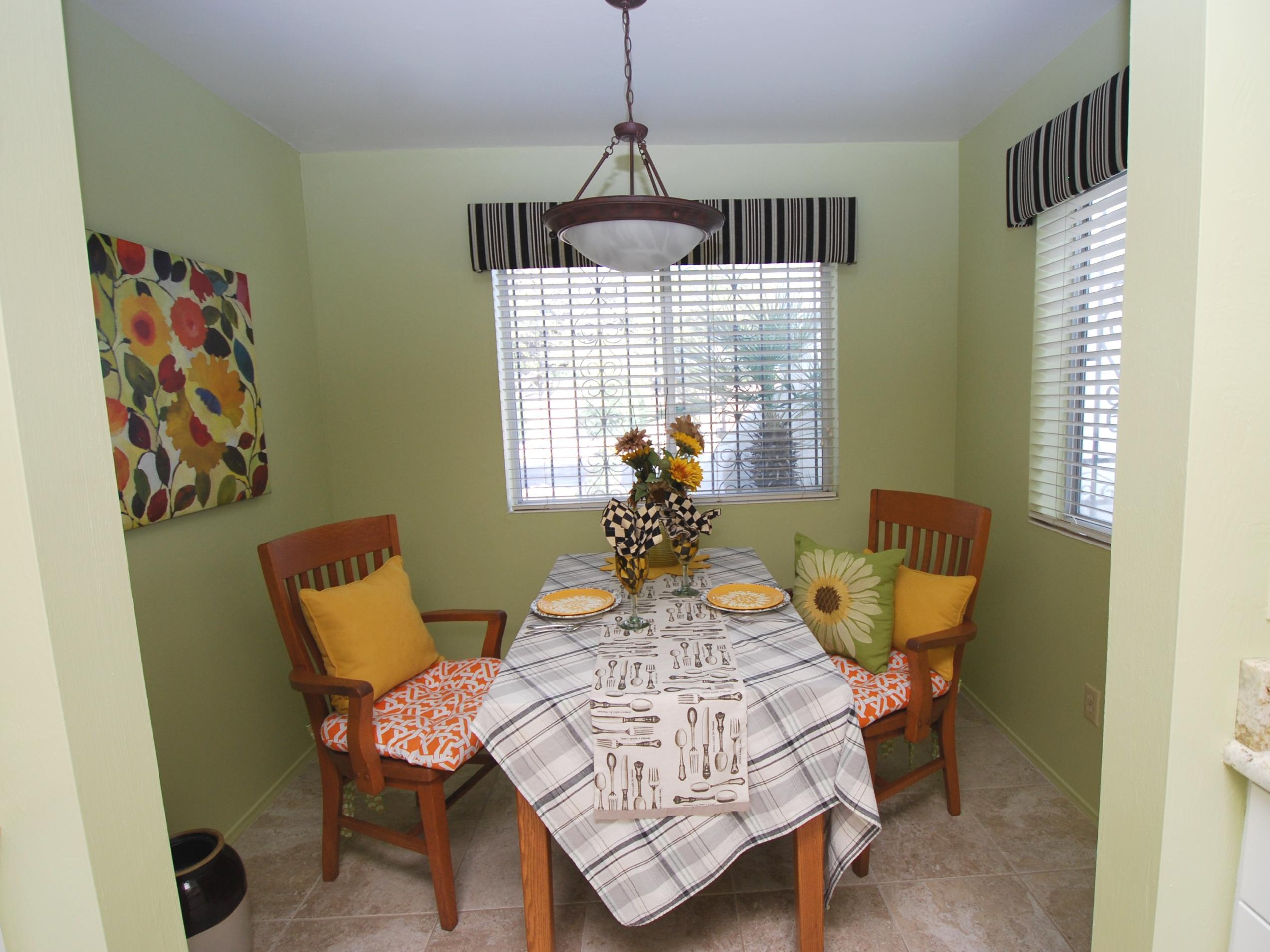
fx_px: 624
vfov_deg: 74.7
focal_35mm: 17
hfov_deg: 90.9
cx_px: 676
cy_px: 467
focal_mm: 10
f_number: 3.5
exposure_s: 1/50
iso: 200
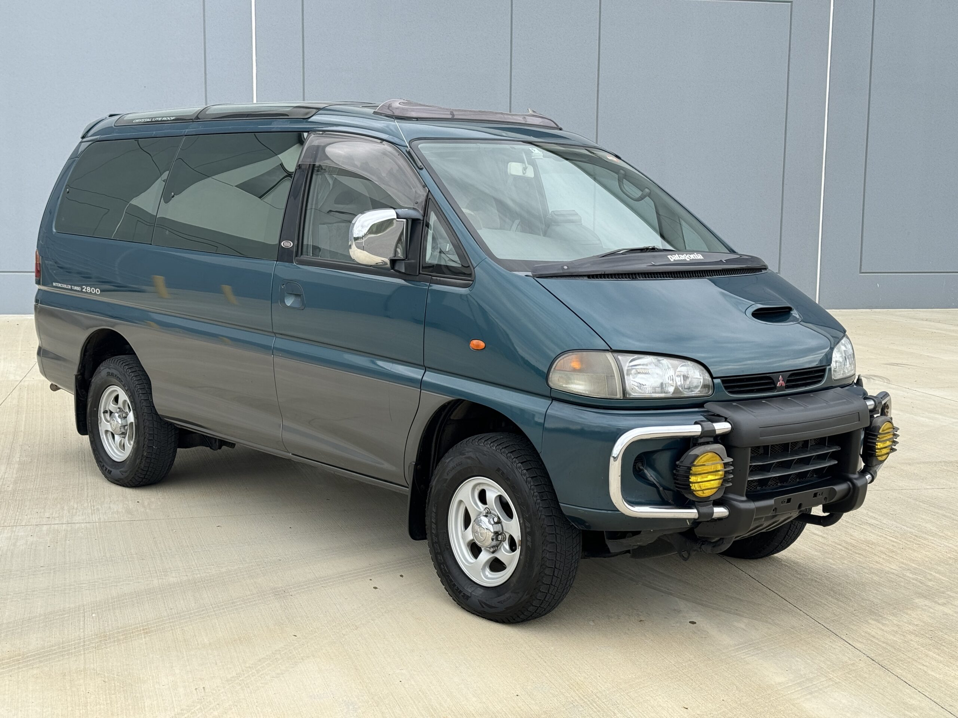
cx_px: 479
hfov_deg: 39.7
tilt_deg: -7.1
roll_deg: -0.5
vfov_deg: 30.3
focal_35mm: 48
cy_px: 359
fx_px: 1328
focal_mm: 6.76
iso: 64
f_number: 1.78
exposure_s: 1/495
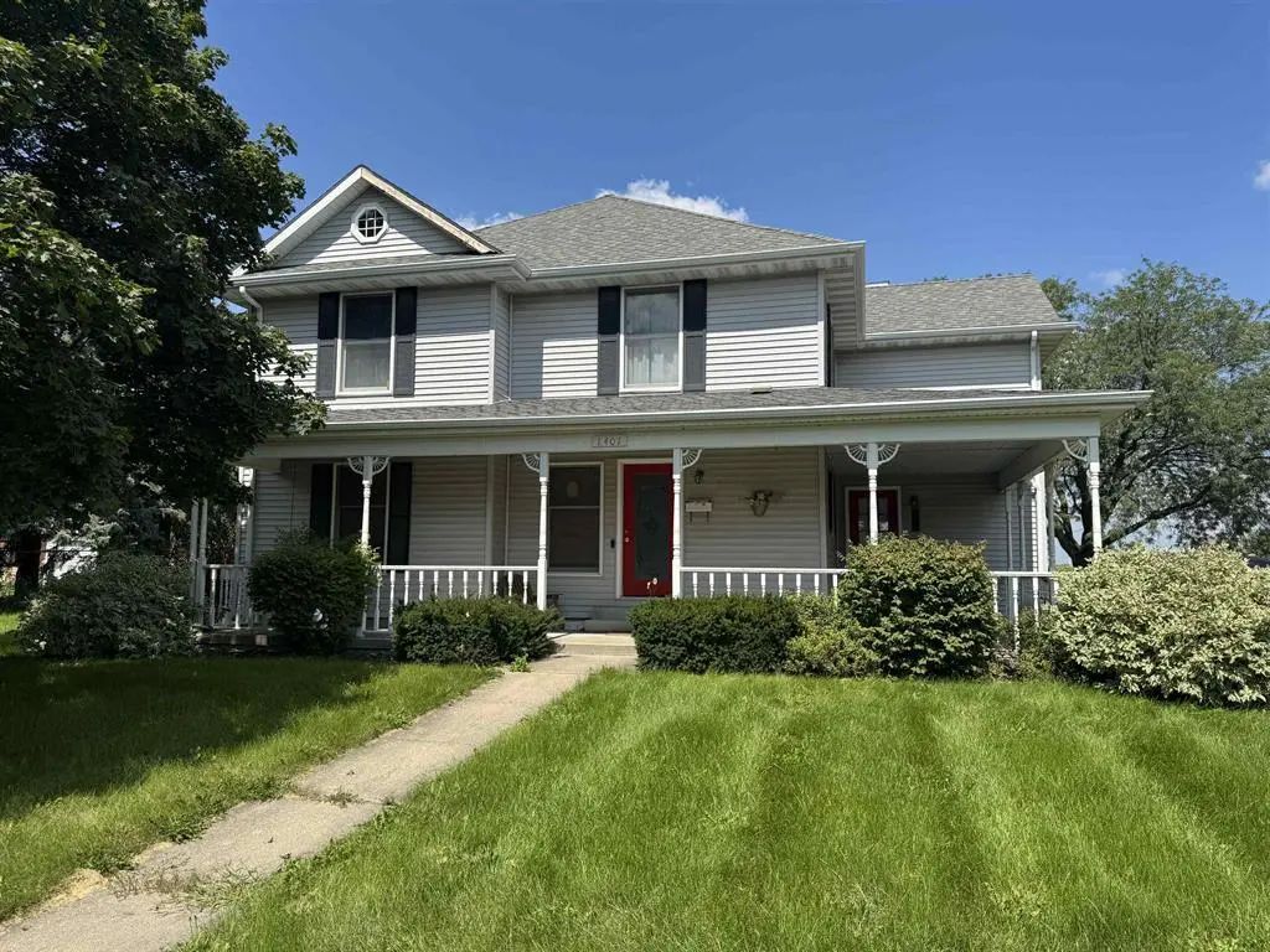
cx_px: 635
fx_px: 881
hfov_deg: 71.6
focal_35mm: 24
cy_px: 476
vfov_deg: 56.8
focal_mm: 6.76
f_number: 1.78
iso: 80
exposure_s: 1/4049
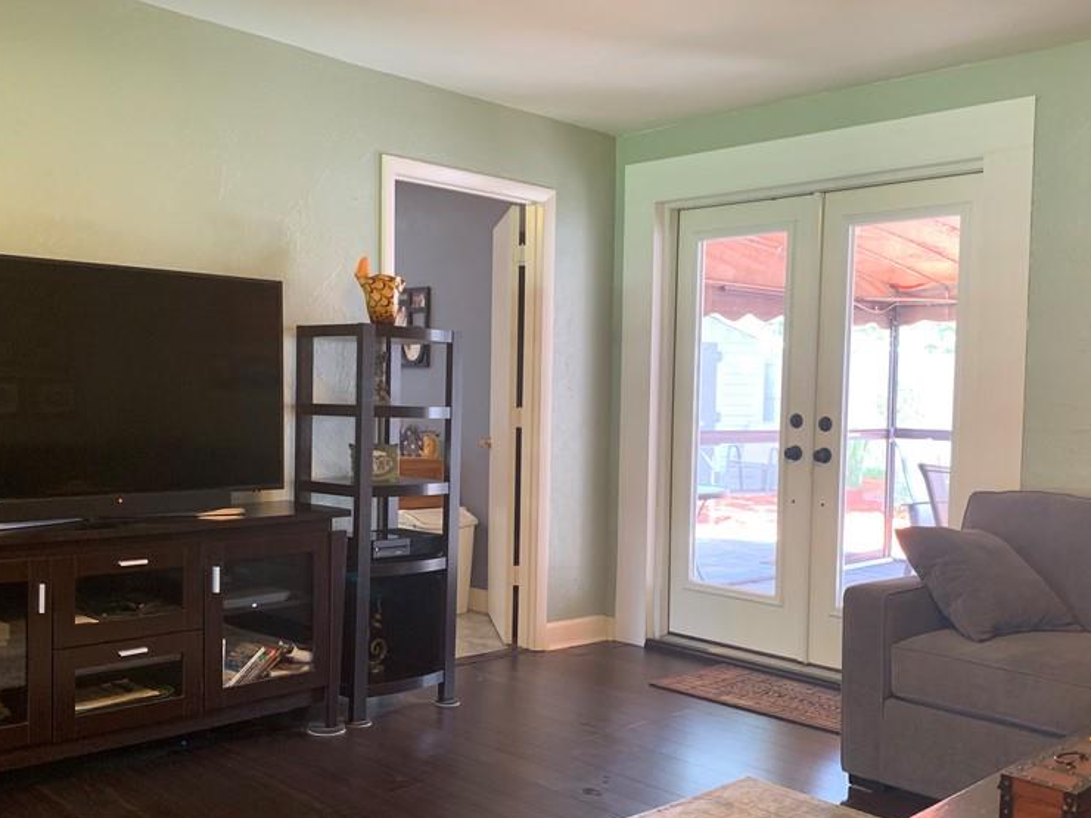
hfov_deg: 51.3
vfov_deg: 39.6
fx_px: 1135
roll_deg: -1.0
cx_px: 571
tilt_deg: -3.8
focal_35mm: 36
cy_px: 472
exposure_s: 1/30
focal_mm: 4.25
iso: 400
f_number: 1.8
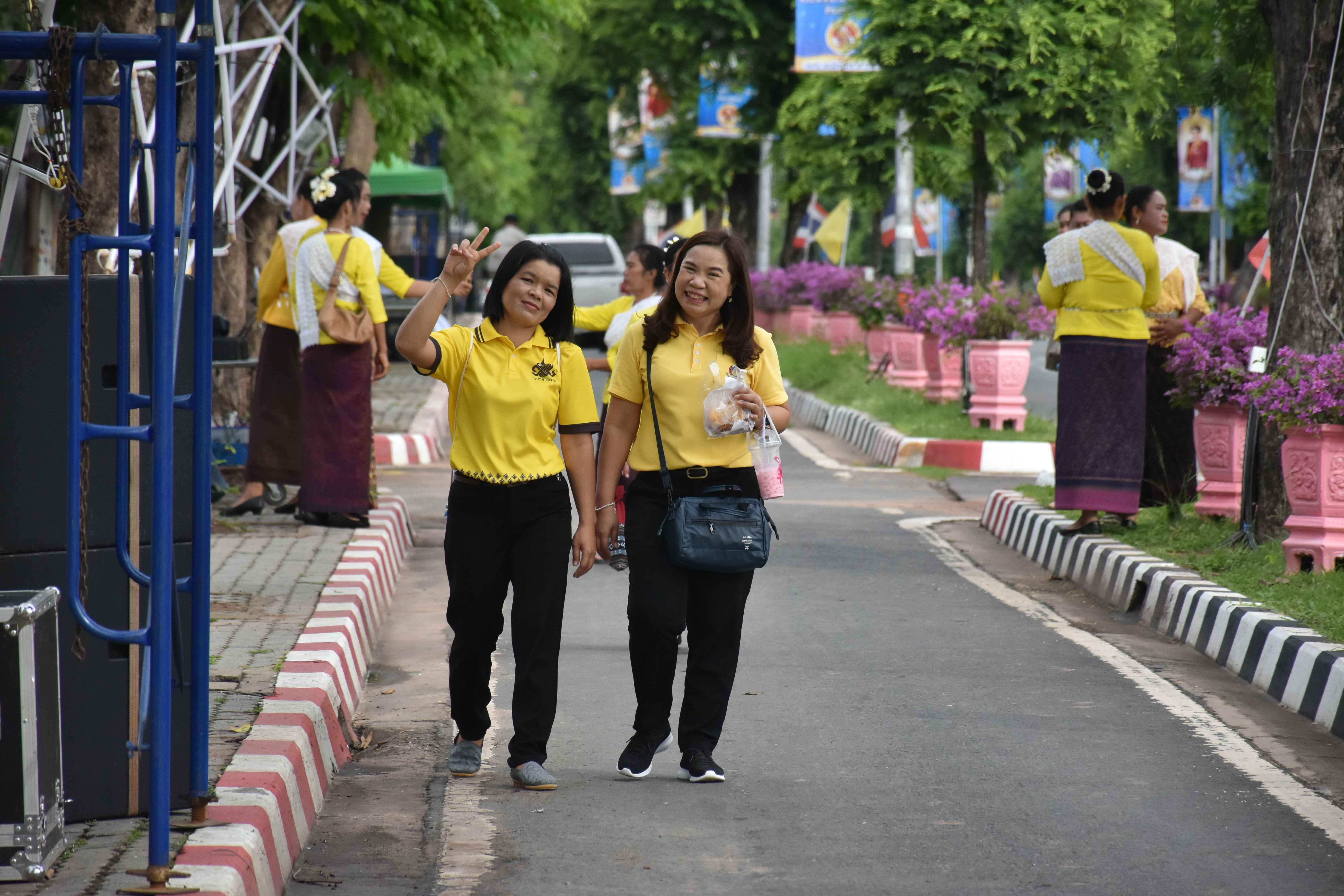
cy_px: 448
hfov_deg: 9.8
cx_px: 672
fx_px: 7839
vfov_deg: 6.5
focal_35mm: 210
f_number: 5.6
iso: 800
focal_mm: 140
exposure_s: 1/2000
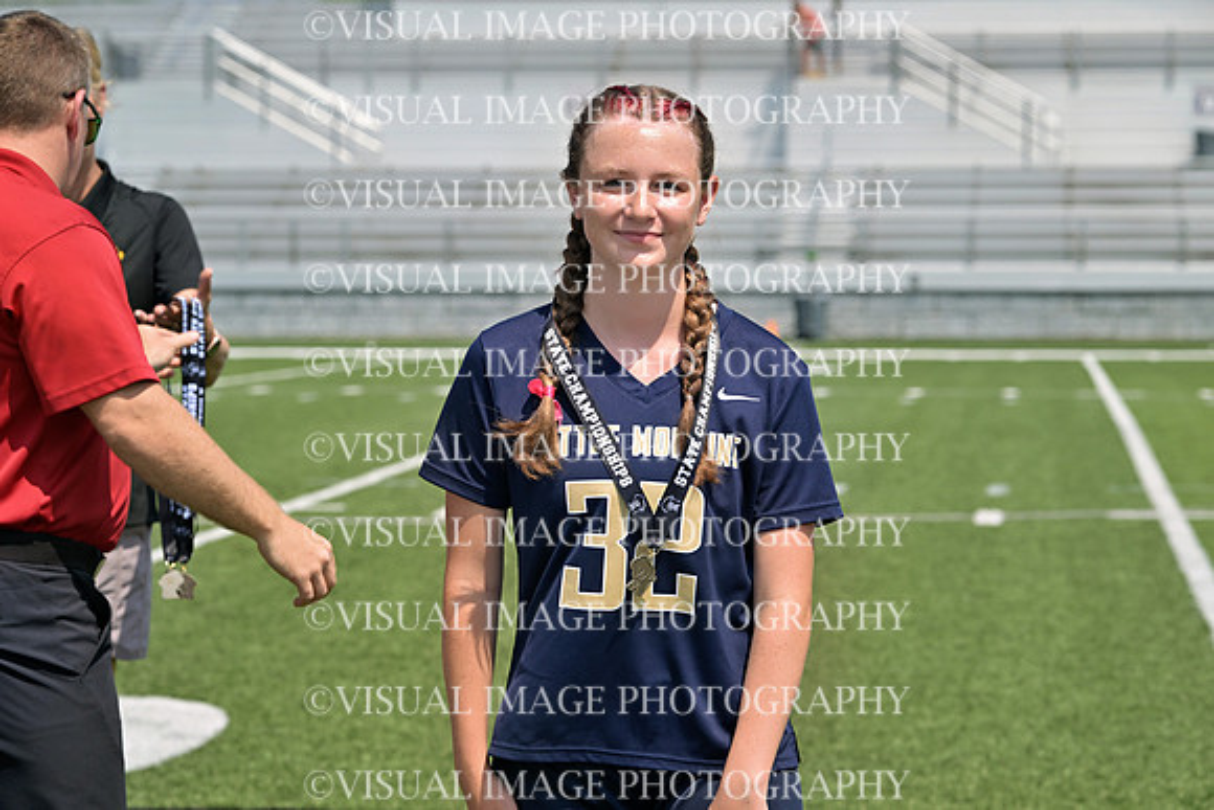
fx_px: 3474
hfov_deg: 19.8
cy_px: 405
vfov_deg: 13.3
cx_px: 607
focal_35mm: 103
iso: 125
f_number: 6.3
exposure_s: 1/640
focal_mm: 103
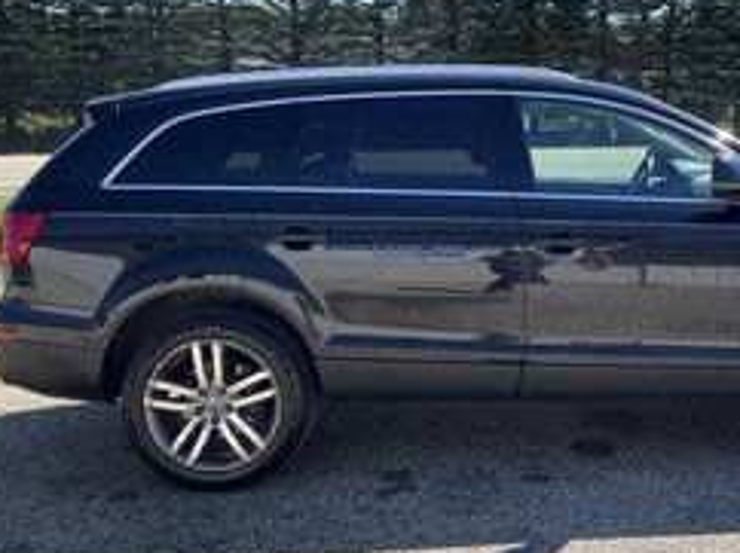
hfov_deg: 38.8
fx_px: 1025
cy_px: 269
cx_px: 544
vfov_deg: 30.2
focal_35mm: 48
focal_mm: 3
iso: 25
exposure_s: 1/739
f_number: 1.8
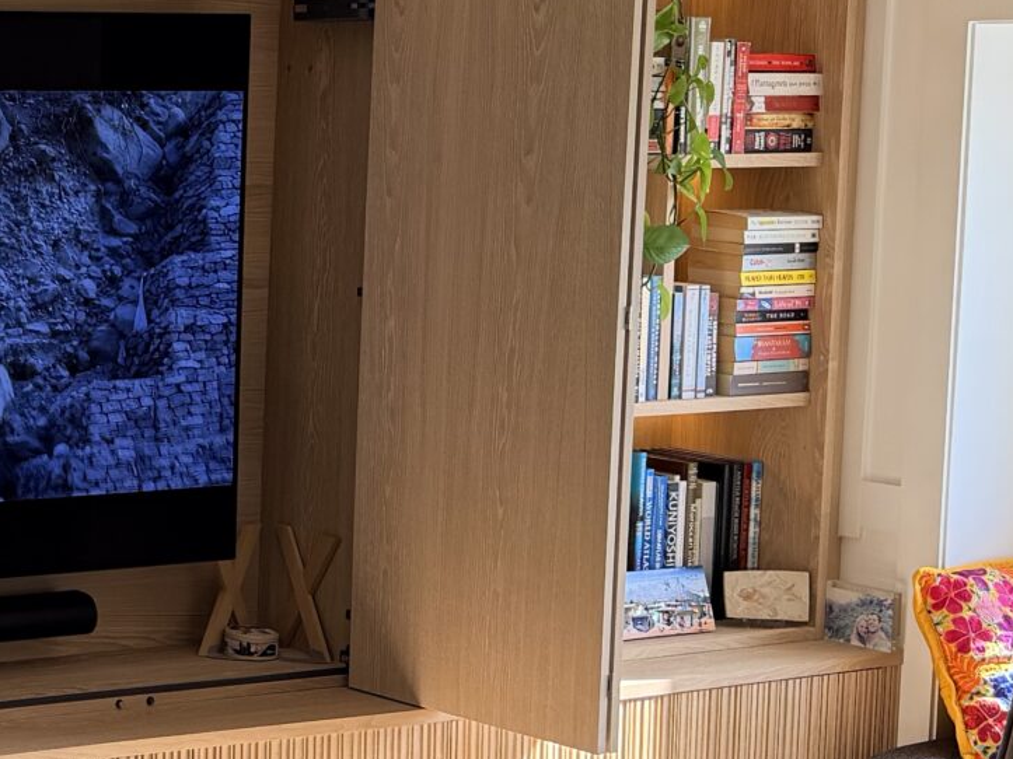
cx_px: -315
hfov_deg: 20.9
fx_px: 2487
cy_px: 364
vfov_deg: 17.4
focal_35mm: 85
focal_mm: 6.76
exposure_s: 1/178
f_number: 1.78
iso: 80
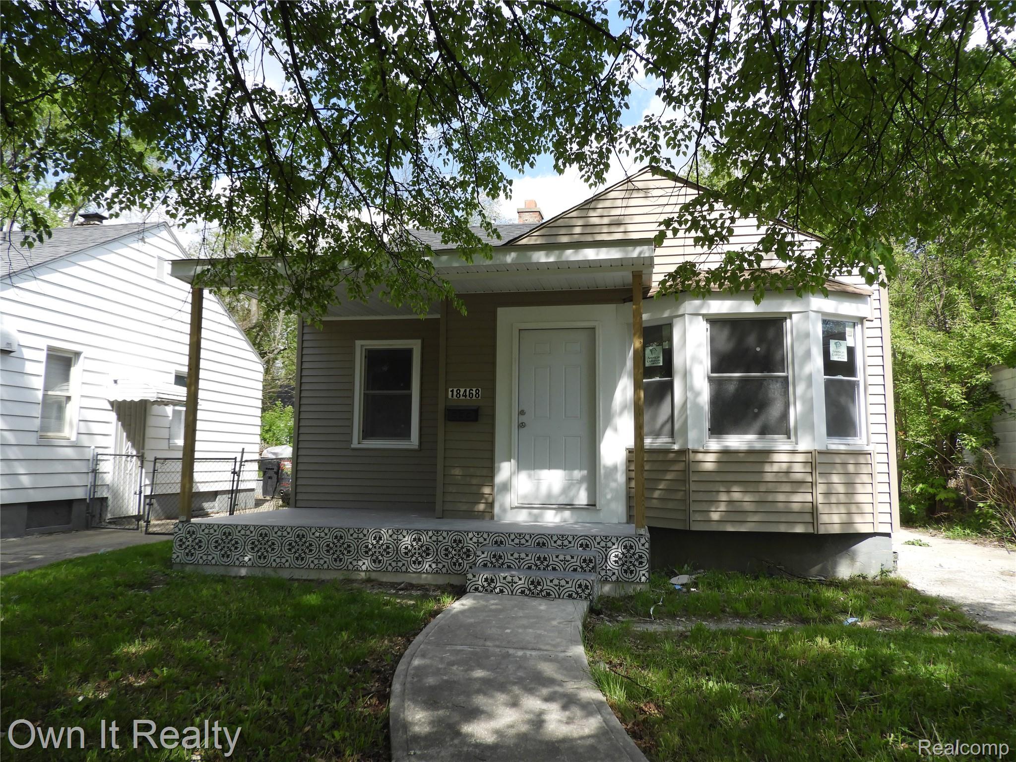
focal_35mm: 24
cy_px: 381
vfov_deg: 56.8
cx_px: 508
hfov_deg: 71.6
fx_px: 704
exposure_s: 1/640
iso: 100
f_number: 3.3
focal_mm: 4.3
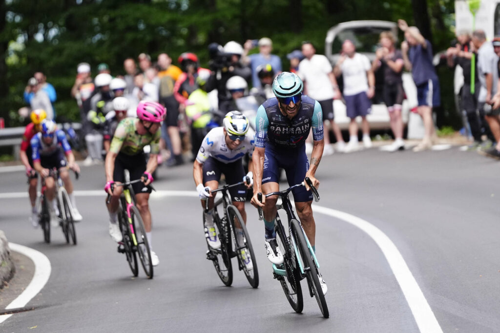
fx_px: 2777
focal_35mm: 200
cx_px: 250
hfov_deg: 10.3
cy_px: 166
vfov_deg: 6.9
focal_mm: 200
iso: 1250
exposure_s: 1/2000
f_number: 2.8
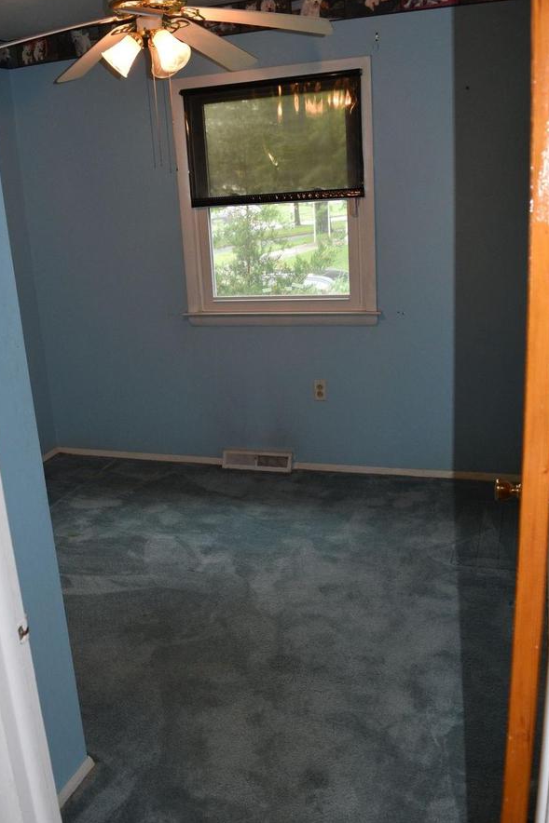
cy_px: 420
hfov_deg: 39.8
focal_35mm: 33
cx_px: 225
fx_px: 755
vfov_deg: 57.2
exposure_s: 1/100
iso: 800
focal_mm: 18
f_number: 5
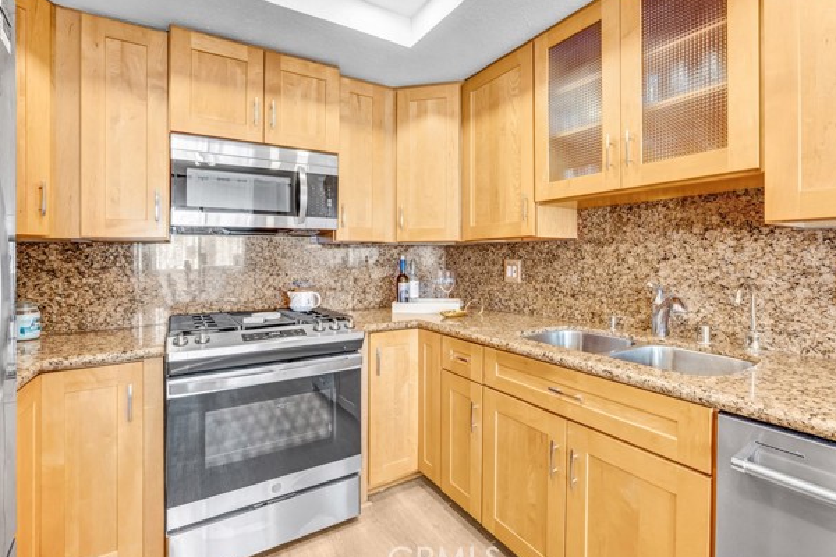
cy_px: 283
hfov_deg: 96.7
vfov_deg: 73.7
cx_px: 432
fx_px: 372
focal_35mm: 16
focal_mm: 10
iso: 640
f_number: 8
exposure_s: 1/15
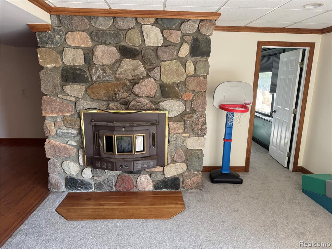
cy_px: 124
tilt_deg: -10.1
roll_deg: -0.6
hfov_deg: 71.6
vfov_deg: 56.8
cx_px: 166
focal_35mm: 24
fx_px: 230
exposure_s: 1/121
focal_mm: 6.76
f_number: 1.78
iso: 100
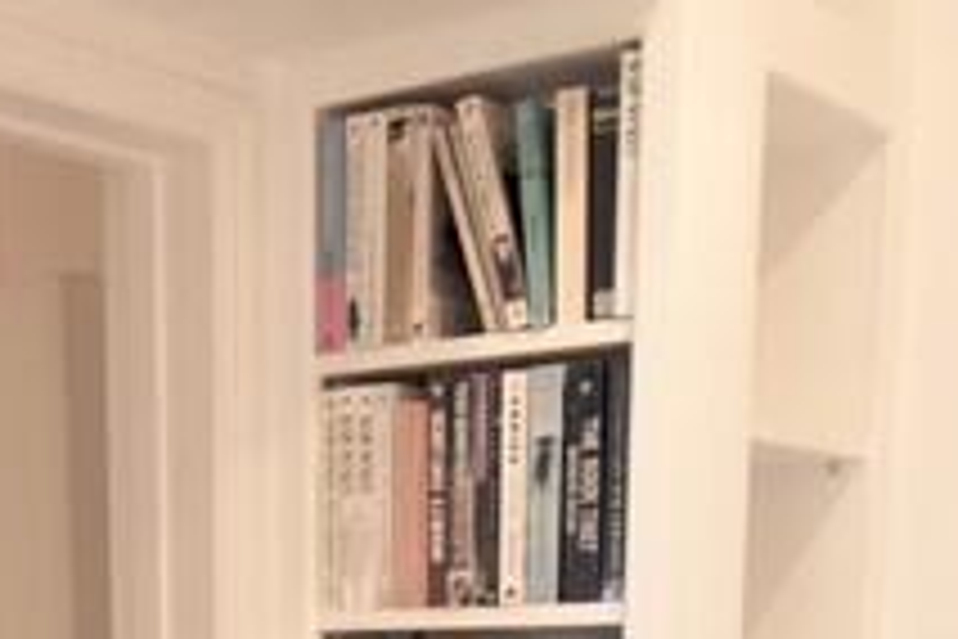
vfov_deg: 16.1
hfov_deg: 27.1
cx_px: 94
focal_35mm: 72
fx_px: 1916
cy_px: 1141
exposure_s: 1/250
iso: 450
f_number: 3.5
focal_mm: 10
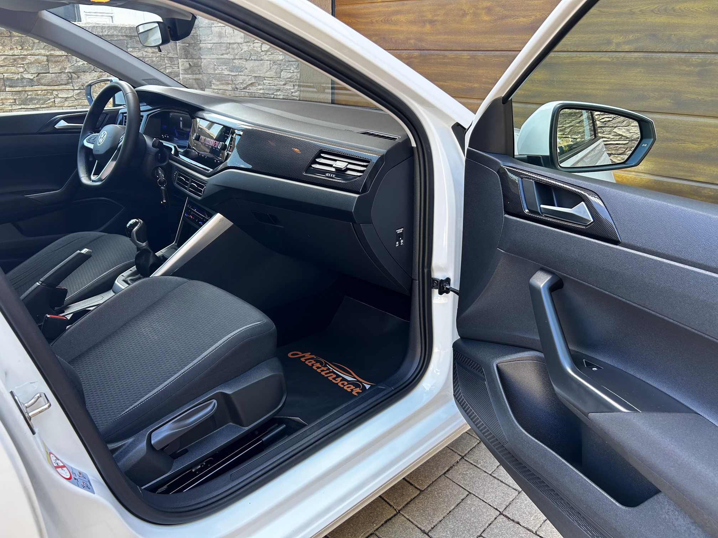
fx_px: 539
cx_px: 359
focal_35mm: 26
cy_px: 269
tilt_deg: -21.7
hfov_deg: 67.3
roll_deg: -0.1
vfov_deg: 53.1
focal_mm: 5.7
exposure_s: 1/121
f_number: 1.5
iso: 50
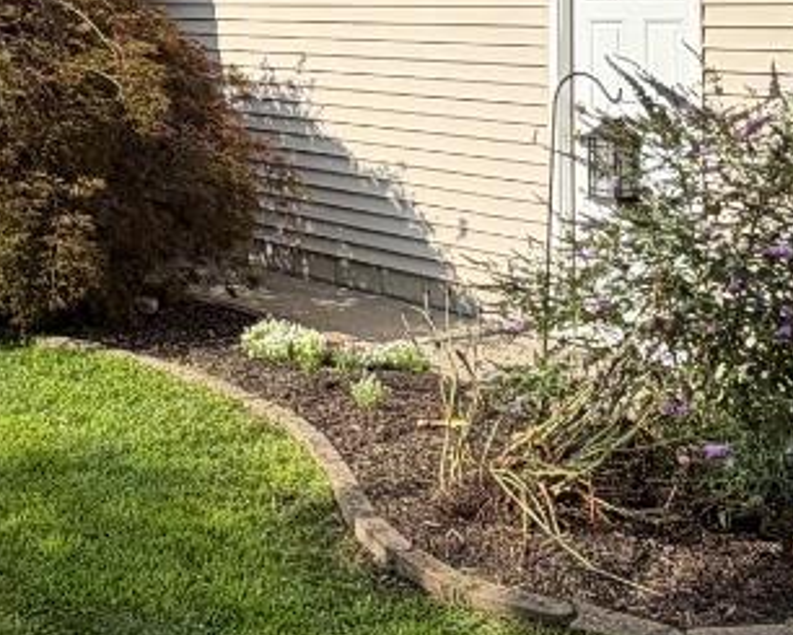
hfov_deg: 27.5
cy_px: -76
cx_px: 119
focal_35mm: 67
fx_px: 1573
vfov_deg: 21.6
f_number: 2.2
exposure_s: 1/770
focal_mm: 2.22
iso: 20
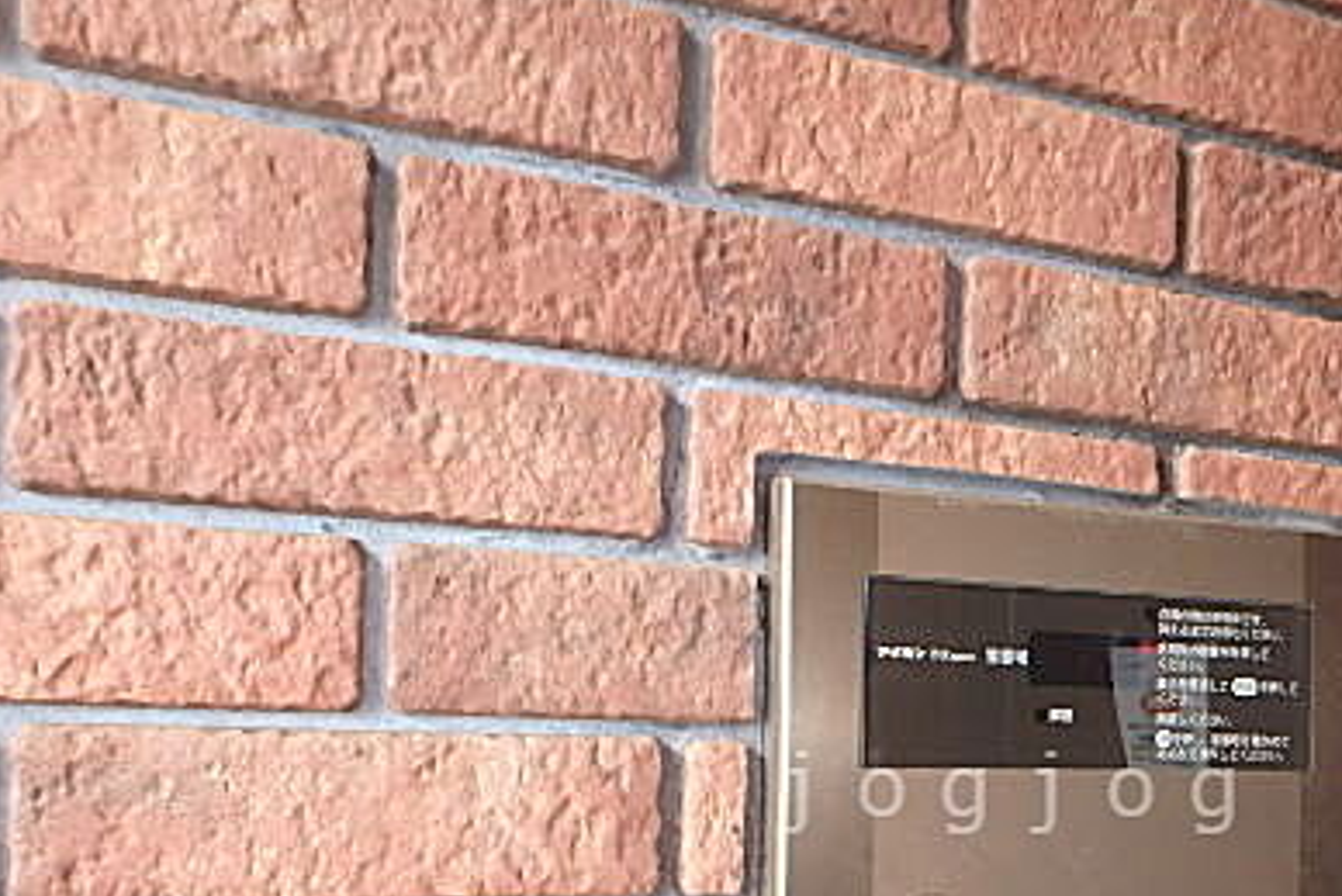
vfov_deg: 35.0
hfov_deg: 50.8
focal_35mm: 36
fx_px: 1342
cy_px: 792
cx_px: 1017
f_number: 3.5
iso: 320
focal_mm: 3.7
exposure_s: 1/30
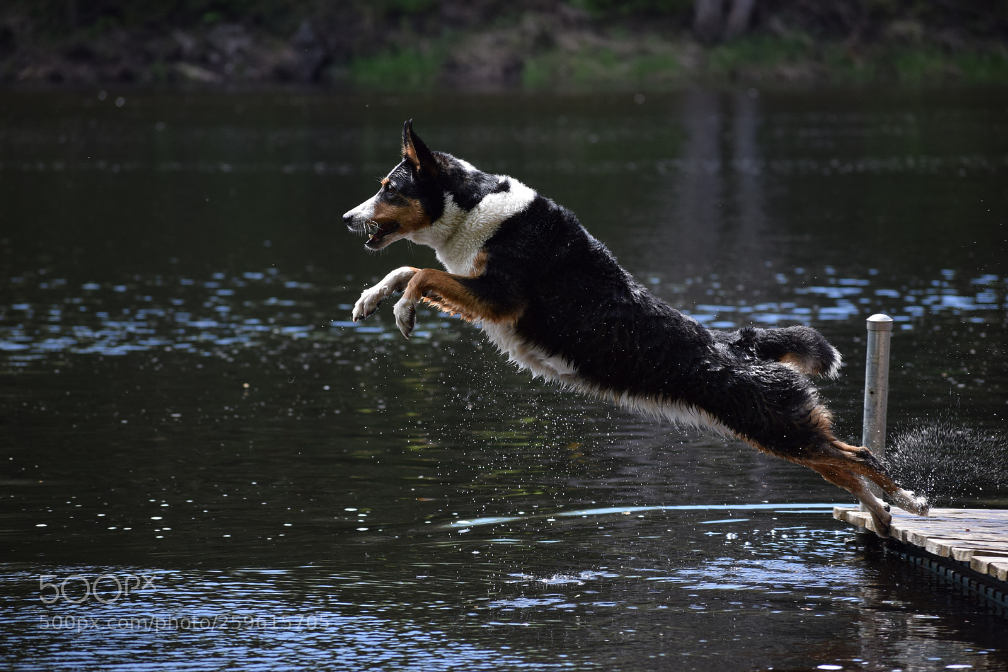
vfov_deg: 7.0
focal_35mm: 195
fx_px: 5459
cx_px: 504
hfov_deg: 10.6
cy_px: 336
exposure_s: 1/1000
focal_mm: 130
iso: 400
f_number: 4.8
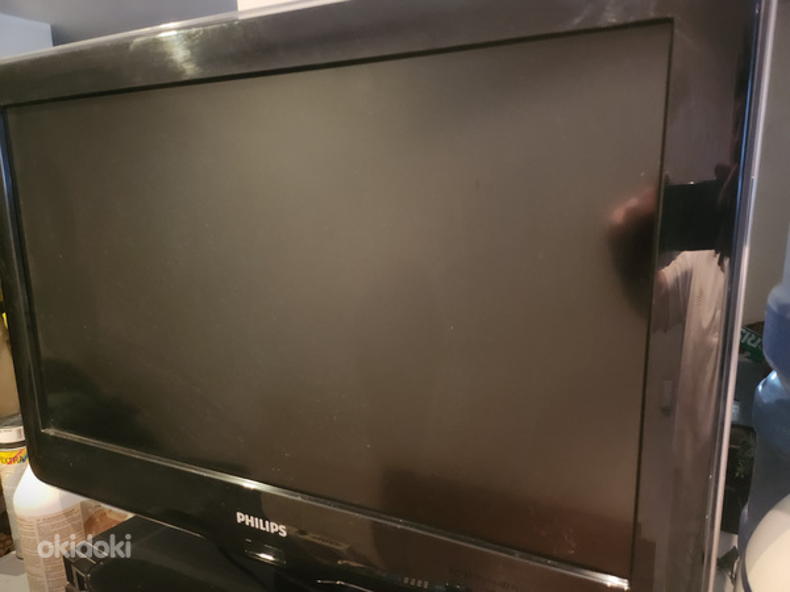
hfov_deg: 71.6
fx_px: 548
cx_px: 395
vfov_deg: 56.8
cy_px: 296
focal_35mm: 24
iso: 1000
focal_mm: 5
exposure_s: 1/25
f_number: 1.8
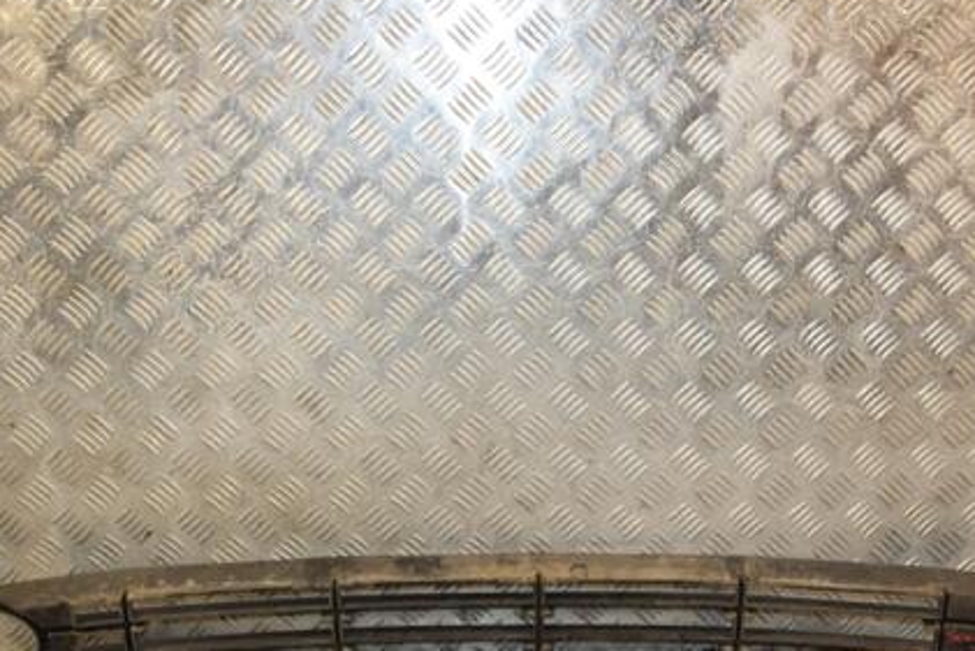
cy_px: 429
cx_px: 542
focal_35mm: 47
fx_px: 1273
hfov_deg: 41.8
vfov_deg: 28.5
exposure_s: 1/160
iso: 800
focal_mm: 22
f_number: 5
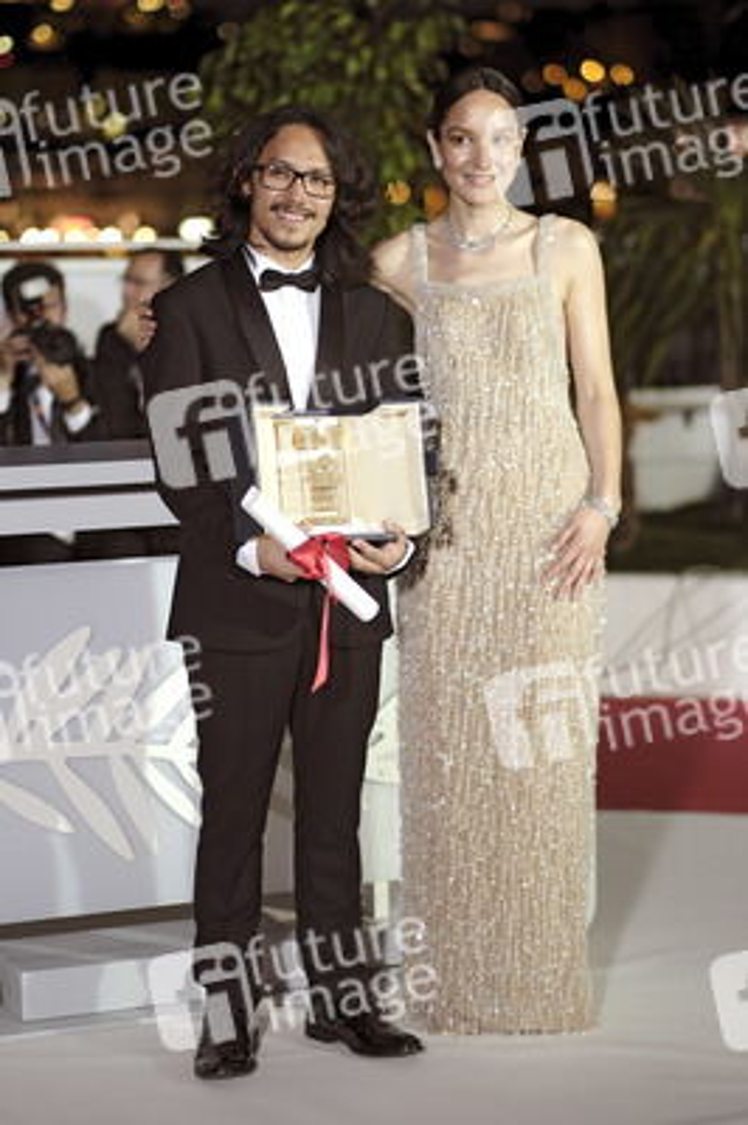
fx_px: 2622
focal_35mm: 84
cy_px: 562
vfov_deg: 24.2
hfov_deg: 16.2
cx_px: 374
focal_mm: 56
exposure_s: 1/160
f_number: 1.2
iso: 500
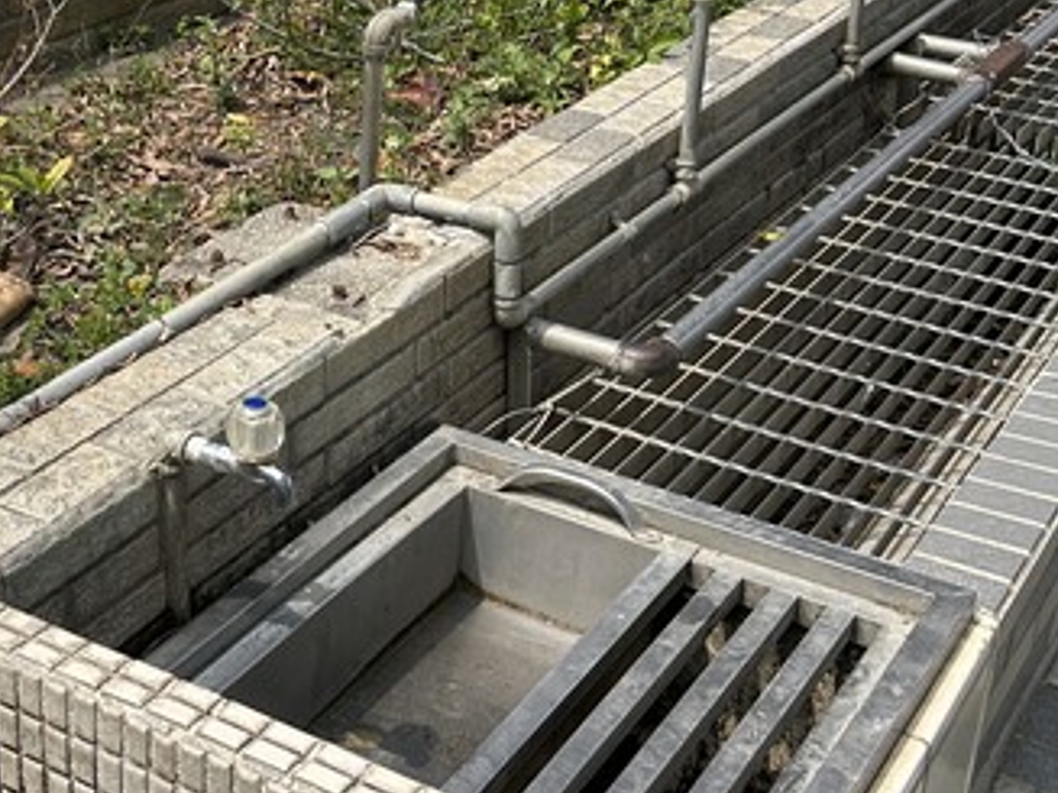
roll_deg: -1.7
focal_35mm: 62
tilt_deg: -26.2
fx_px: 1894
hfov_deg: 30.8
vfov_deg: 23.6
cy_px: 390
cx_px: 301
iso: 50
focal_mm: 5.7
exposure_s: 1/3571
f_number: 1.5
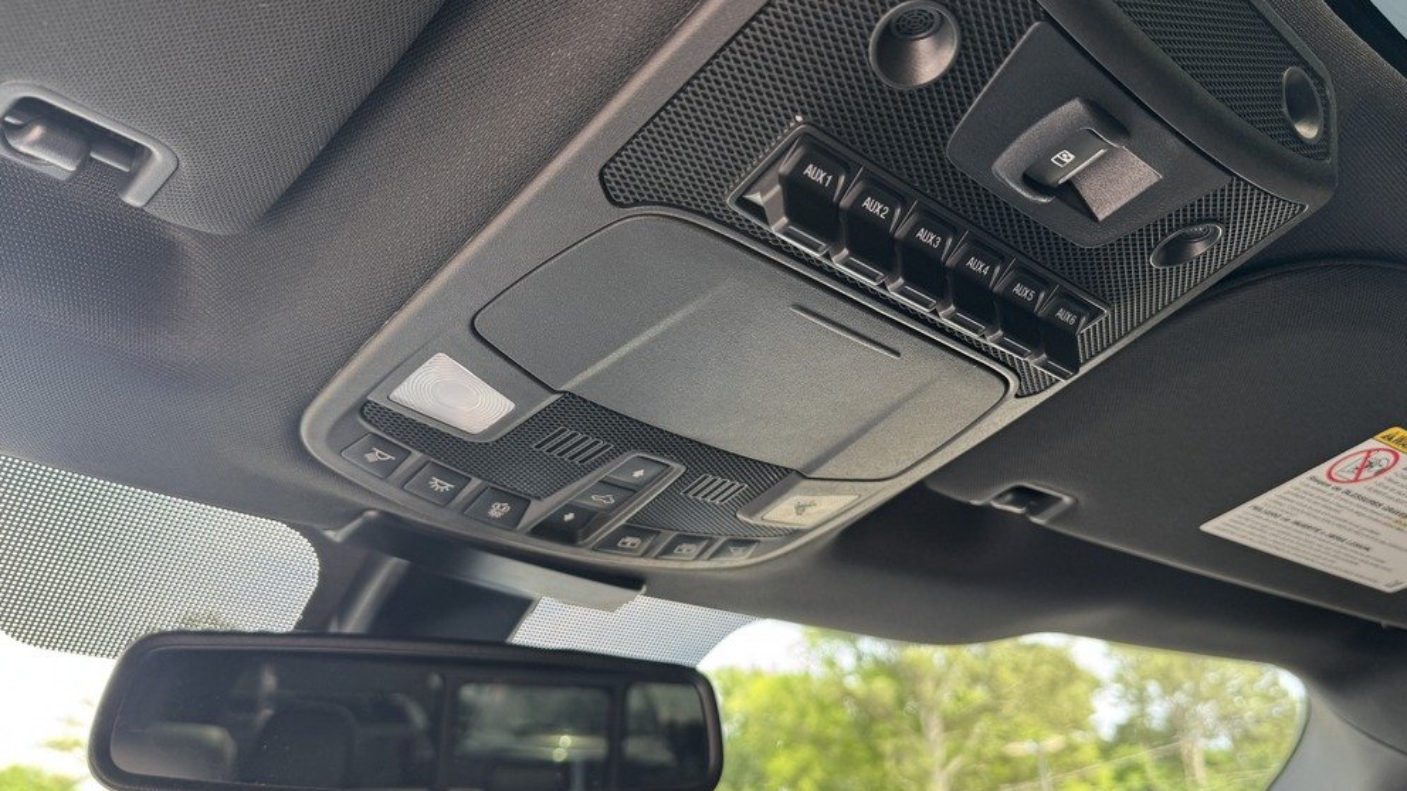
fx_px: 1007
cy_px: 408
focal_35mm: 27
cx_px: 702
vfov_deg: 42.9
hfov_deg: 69.9
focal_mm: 6.76
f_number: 1.78
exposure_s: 1/121
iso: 100
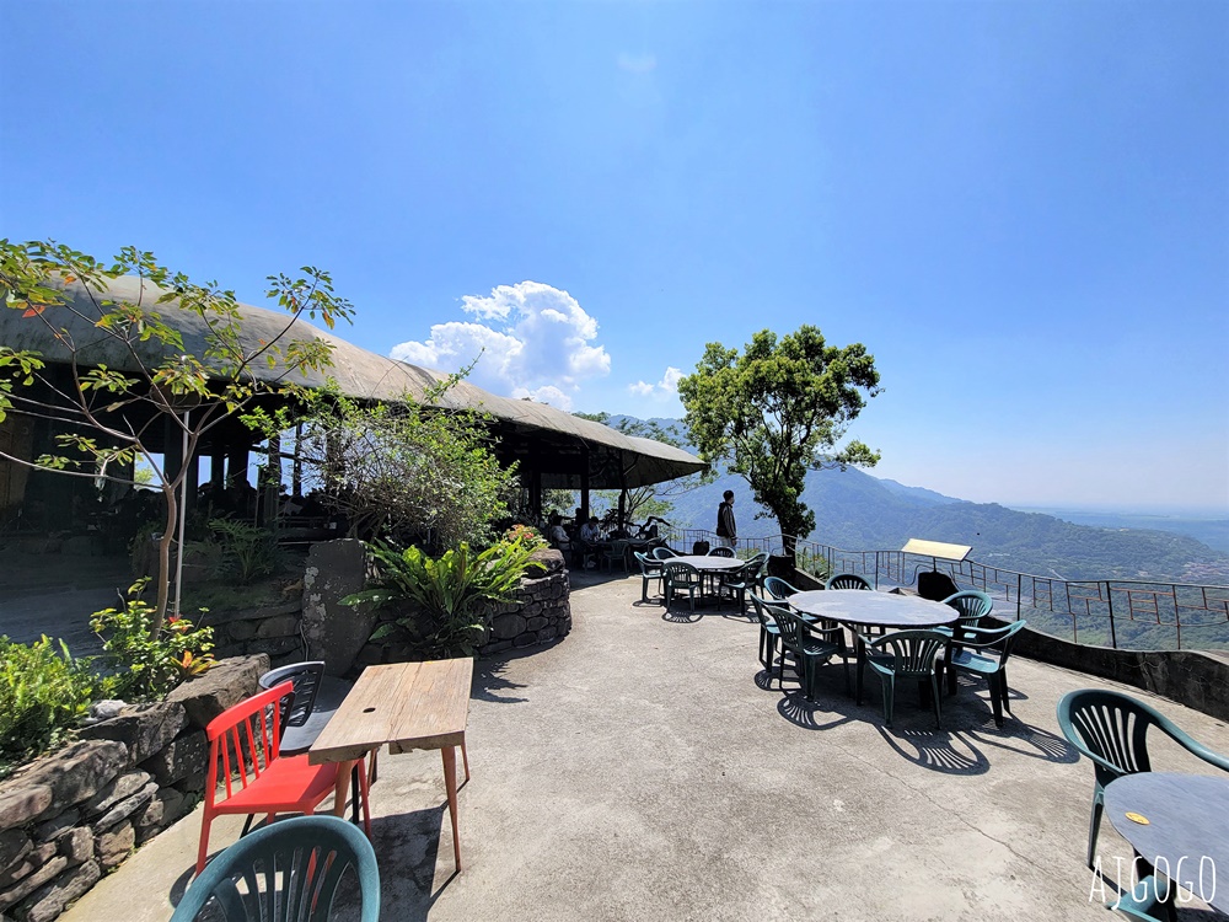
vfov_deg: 89.9
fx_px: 462
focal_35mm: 13
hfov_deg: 106.2
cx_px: 614
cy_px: 461
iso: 50
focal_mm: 2.2
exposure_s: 1/1672
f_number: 2.2
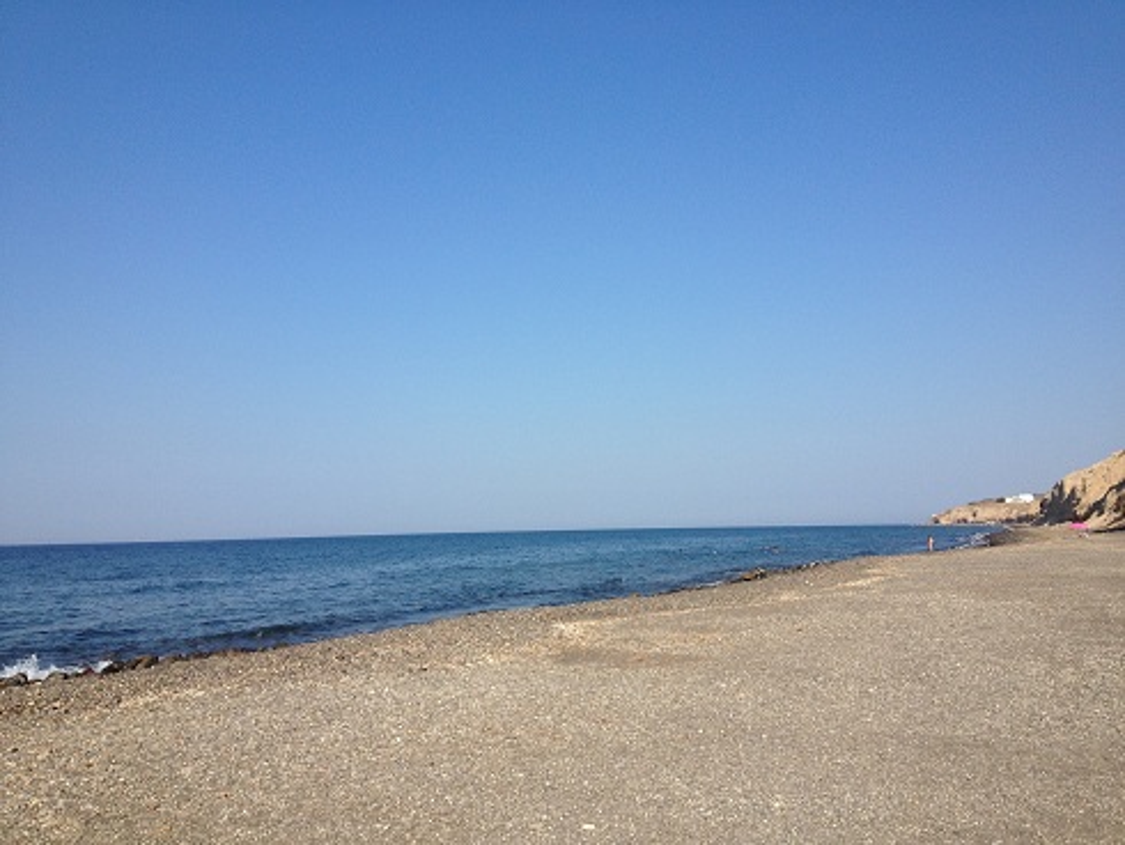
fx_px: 1138
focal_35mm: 35
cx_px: 562
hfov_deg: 52.6
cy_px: 422
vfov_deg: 40.7
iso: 64
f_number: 2.4
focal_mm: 4.28
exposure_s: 1/2123
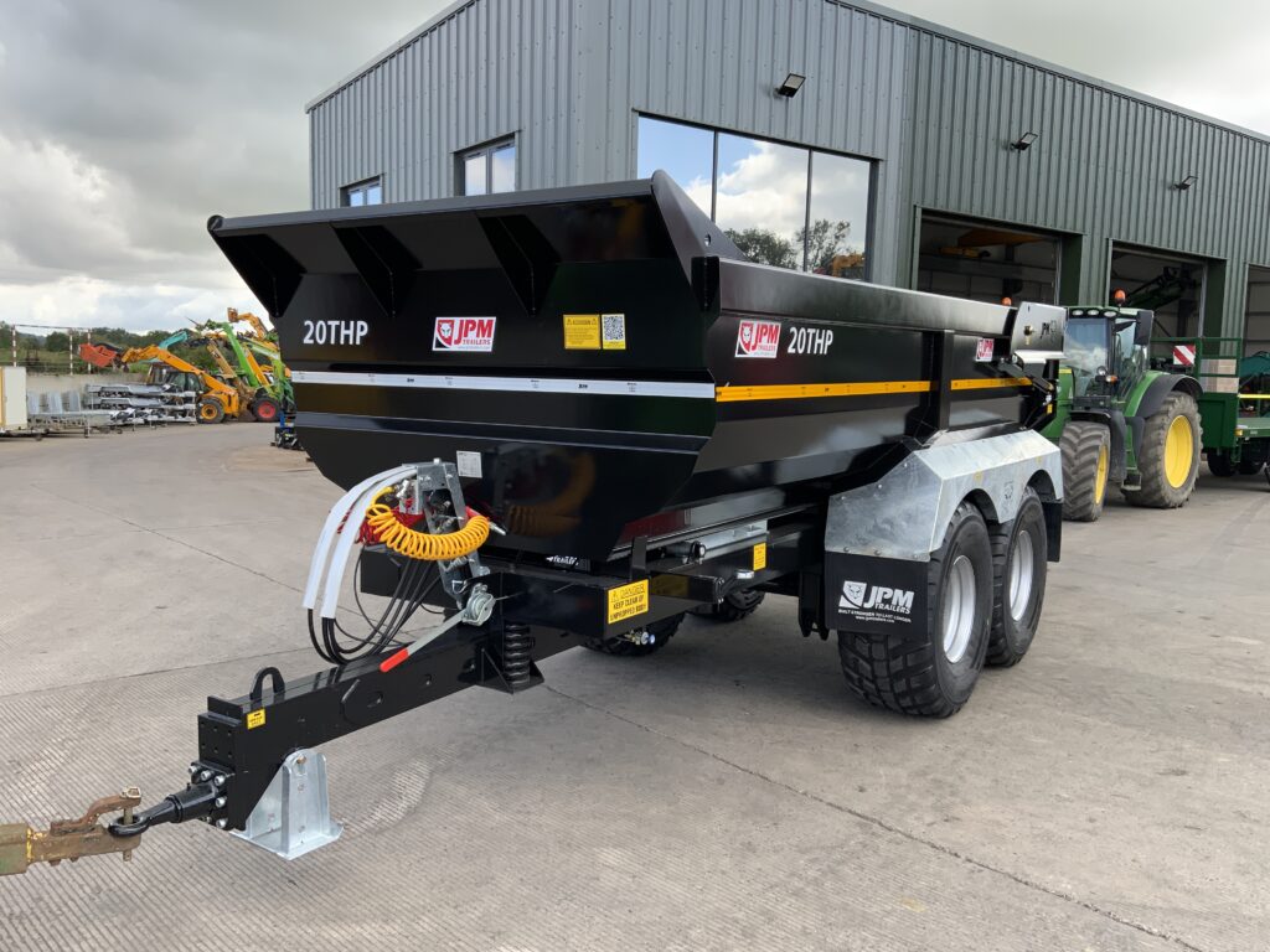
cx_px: 635
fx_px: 1064
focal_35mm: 29
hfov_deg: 61.7
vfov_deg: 48.2
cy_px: 476
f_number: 1.8
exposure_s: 1/365
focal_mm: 3
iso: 16
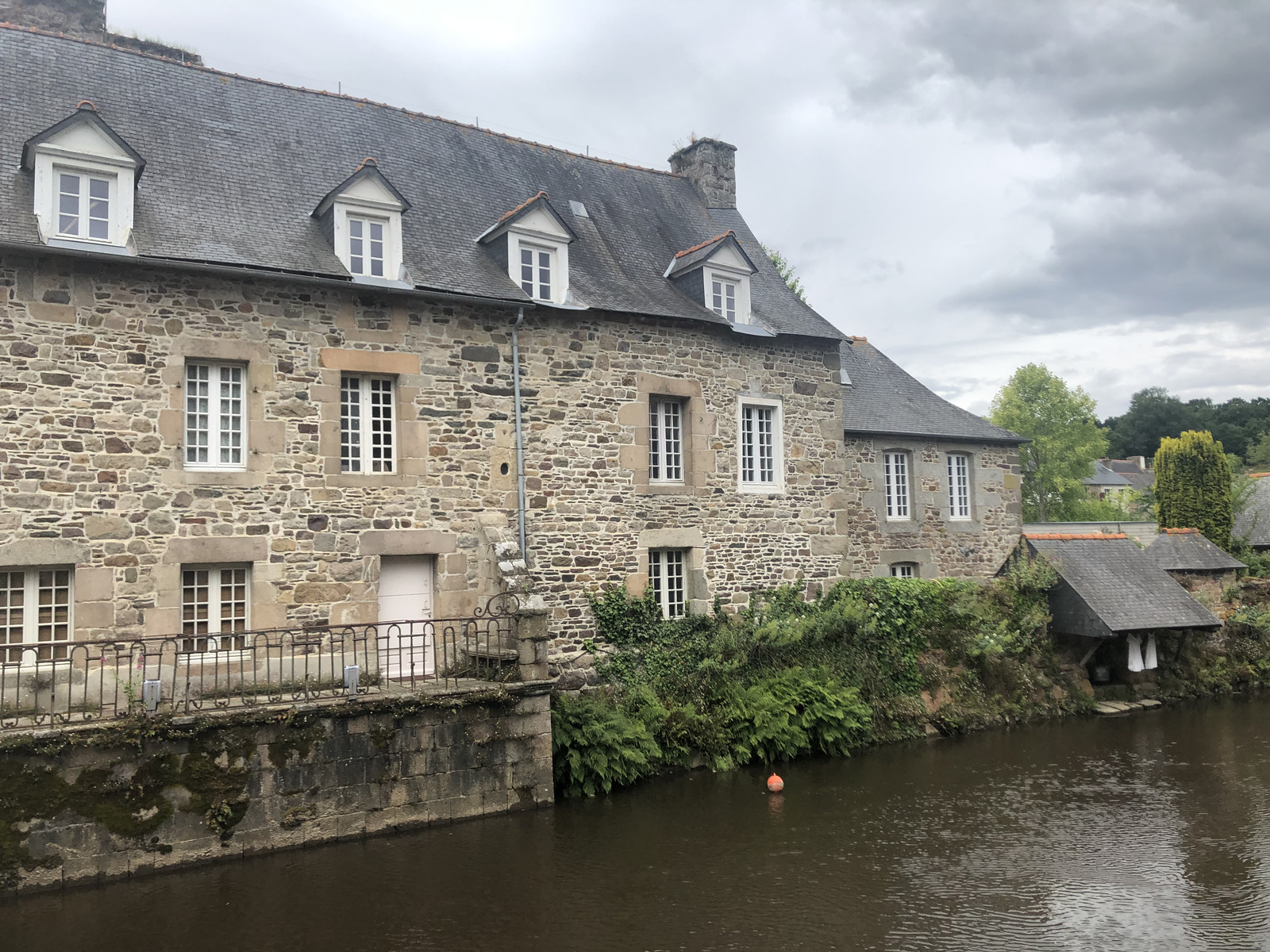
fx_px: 1027
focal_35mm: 28
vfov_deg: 49.7
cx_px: 635
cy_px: 476
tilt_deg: +3.5
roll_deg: +2.3
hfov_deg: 63.4
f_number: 1.8
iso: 20
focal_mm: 4
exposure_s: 1/1736
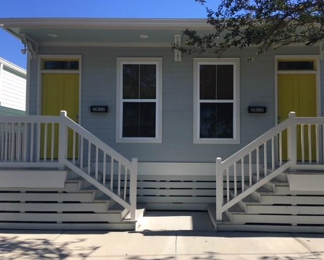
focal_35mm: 31
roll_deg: +0.1
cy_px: 131
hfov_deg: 57.1
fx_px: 297
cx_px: 175
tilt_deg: +1.2
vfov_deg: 47.2
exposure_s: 1/845
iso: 25
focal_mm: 4.15
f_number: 2.2
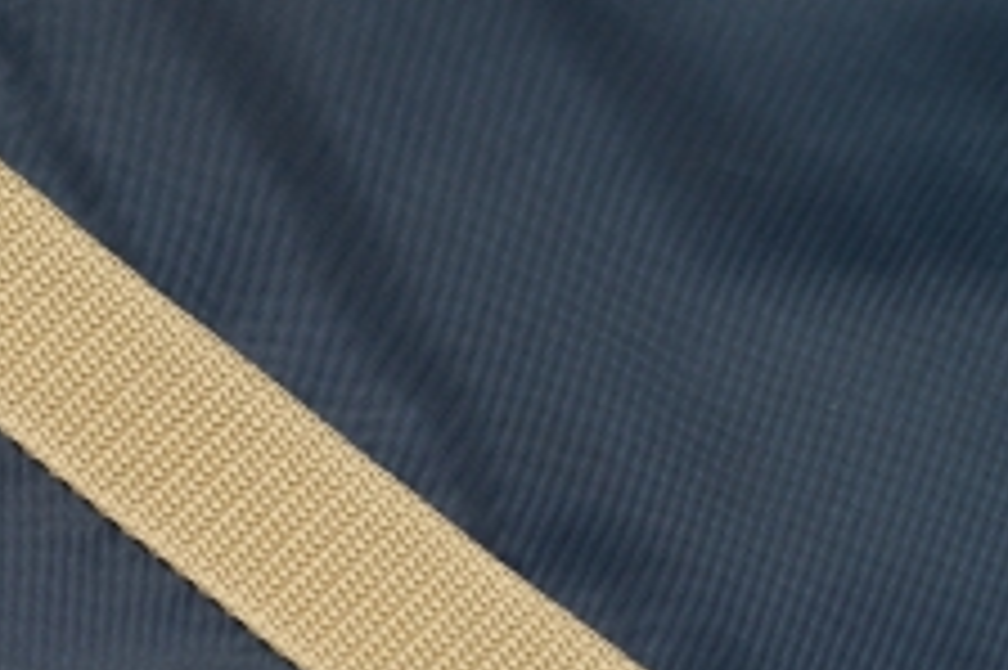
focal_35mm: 228
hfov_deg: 8.9
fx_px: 6379
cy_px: 616
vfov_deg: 6.0
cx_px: -126
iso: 800
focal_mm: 85
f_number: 6.3
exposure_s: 1/200
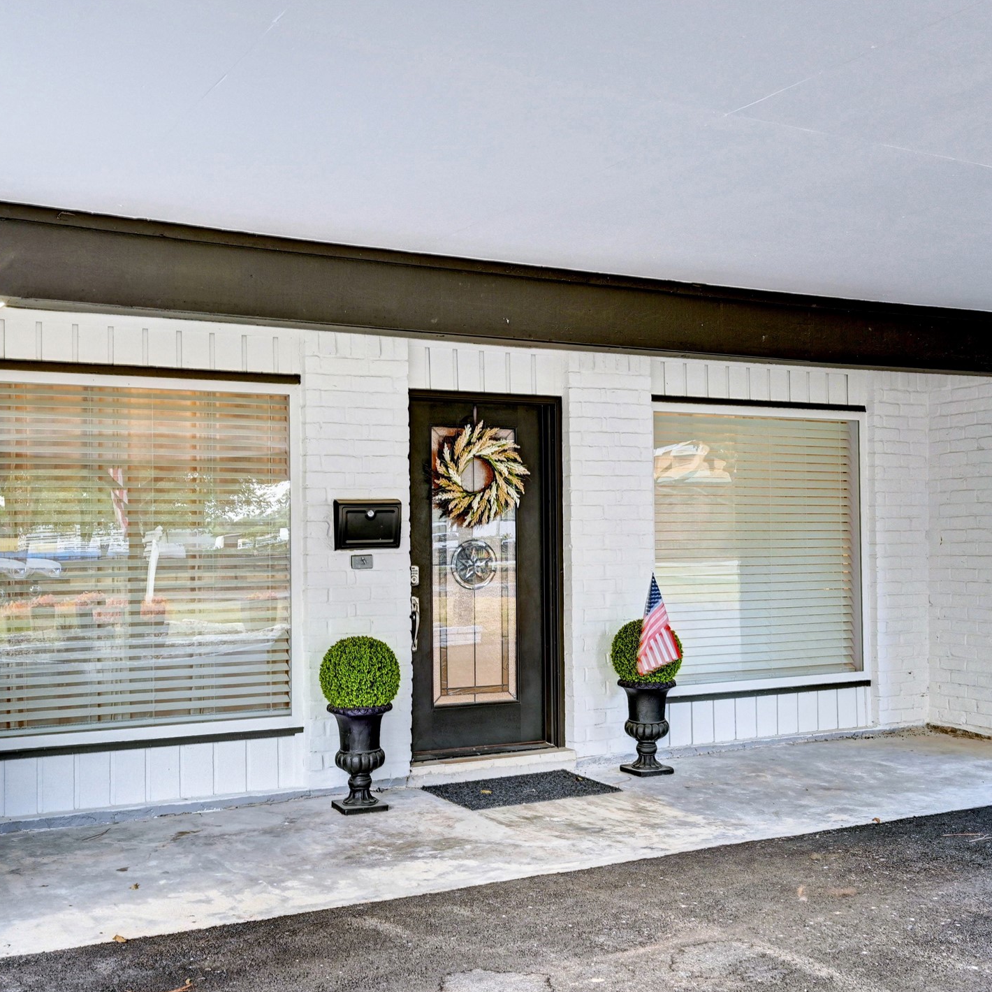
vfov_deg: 42.8
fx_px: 1264
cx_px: 515
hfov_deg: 42.8
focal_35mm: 39
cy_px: 502
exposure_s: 1/20
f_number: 8
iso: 400
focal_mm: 30
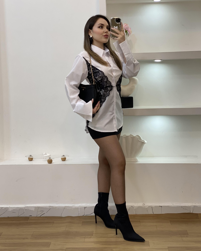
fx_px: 409
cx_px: 102
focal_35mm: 55
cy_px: 125
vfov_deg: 34.2
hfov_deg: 27.6
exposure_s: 1/100
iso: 64
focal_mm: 6
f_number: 2
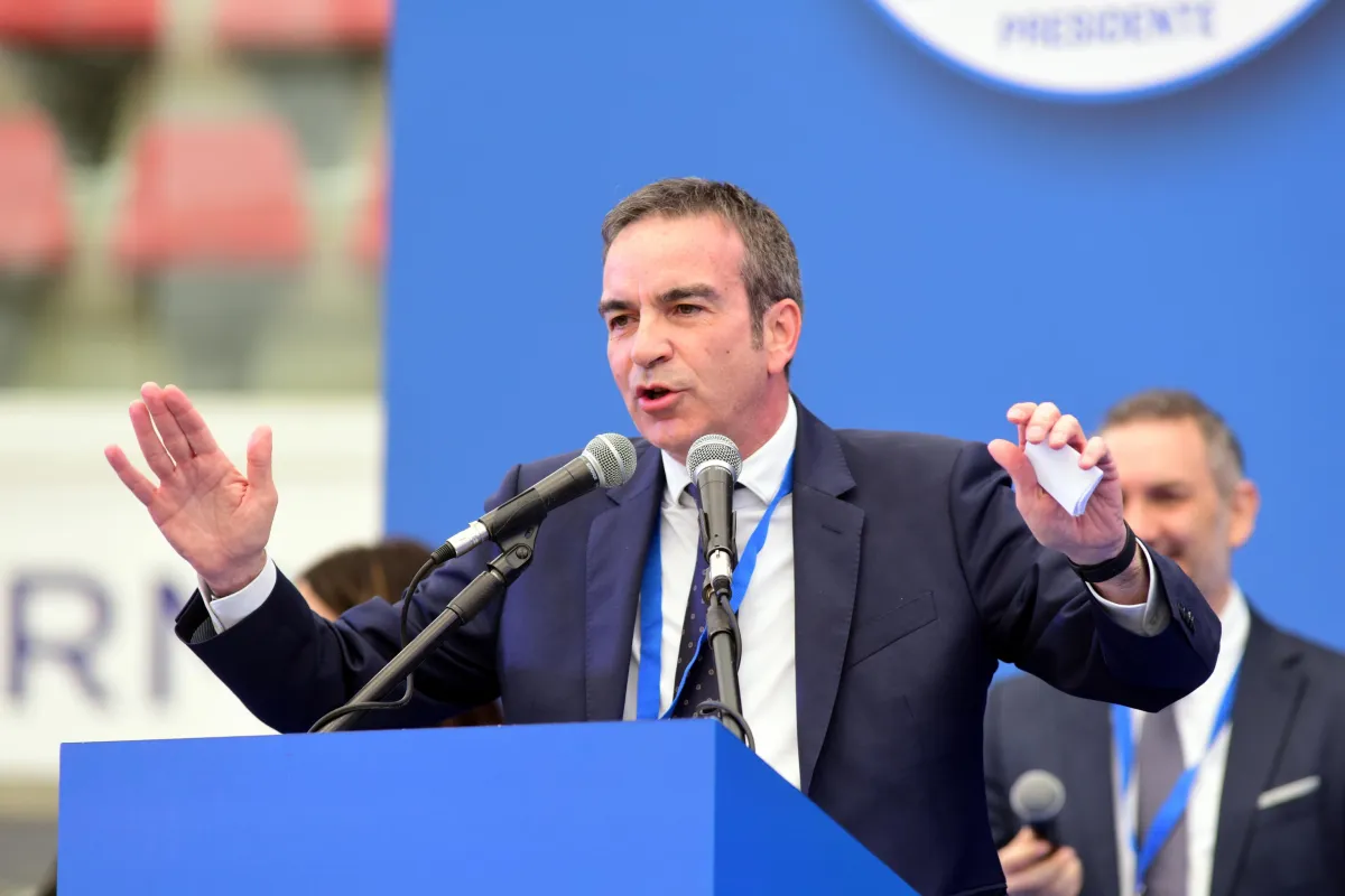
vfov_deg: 4.6
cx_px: 672
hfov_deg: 6.9
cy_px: 448
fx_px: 11207
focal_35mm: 300
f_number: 5
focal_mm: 300
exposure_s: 1/500
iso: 800
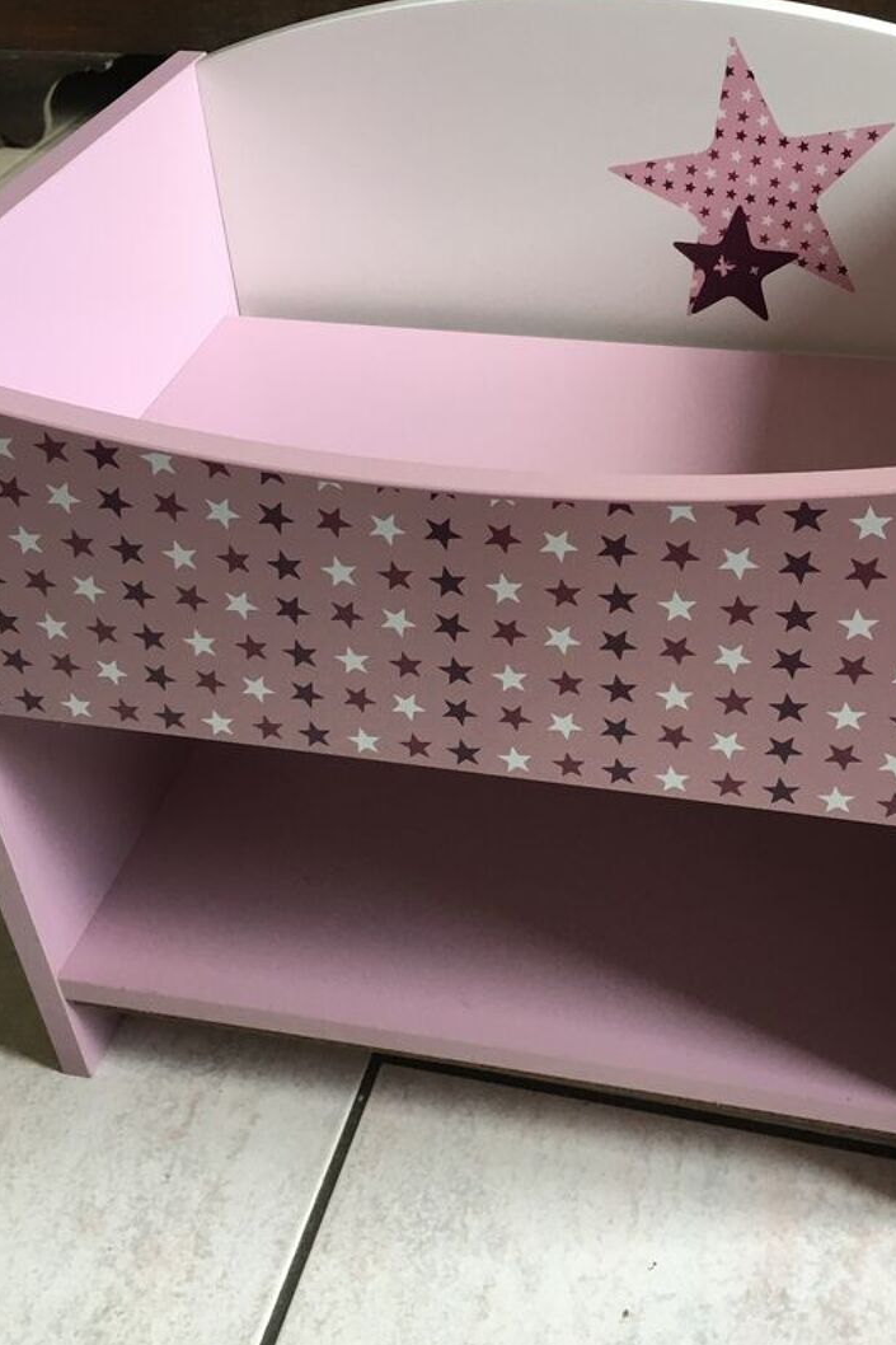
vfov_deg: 50.6
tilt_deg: -36.4
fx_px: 1419
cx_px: 549
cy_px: 613
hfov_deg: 34.9
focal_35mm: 38
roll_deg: +2.1
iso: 40
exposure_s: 1/30
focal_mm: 4.15
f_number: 2.2
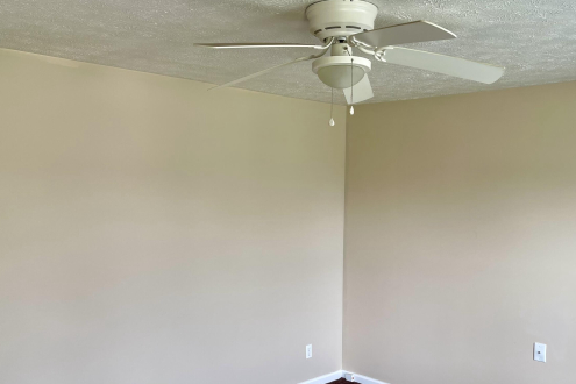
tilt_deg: -3.1
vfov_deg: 37.8
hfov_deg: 54.4
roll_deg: -1.0
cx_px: 286
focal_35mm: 35
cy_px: 214
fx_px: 560
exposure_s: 1/121
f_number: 1.6
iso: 80
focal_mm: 5.1
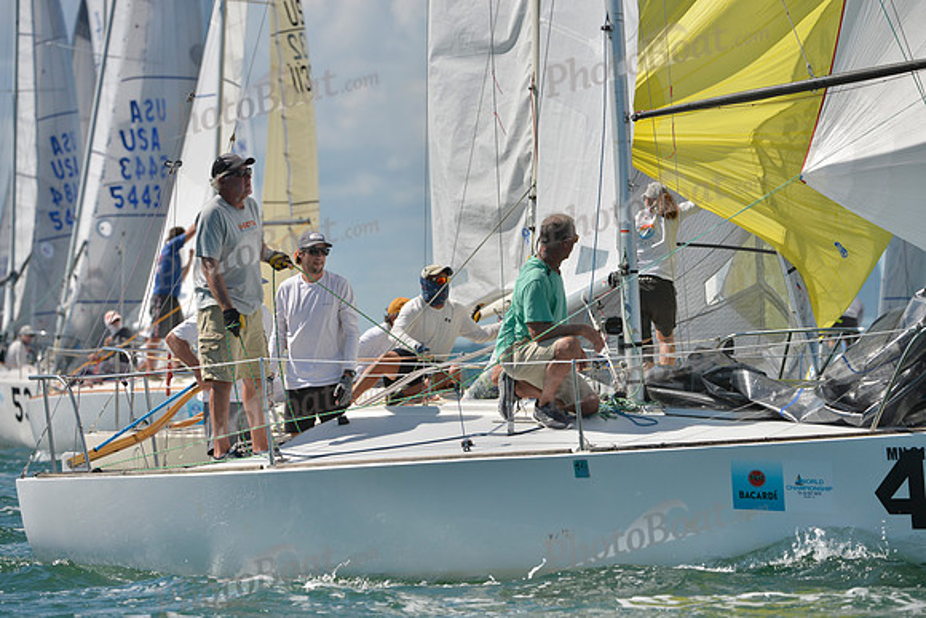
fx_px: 7718
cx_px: 463
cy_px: 309
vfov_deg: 4.6
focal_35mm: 300
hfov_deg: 6.9
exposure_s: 1/1250
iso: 200
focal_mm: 300
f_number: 6.3
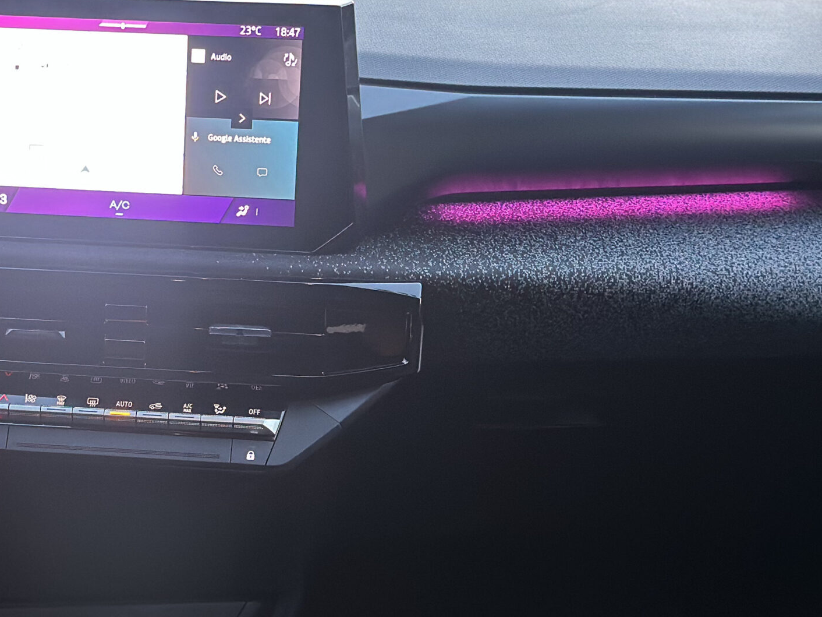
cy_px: 314
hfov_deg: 22.1
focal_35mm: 87
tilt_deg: -23.9
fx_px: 2066
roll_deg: -0.3
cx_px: 123
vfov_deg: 17.0
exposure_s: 1/60
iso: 250
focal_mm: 6.86
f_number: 1.78
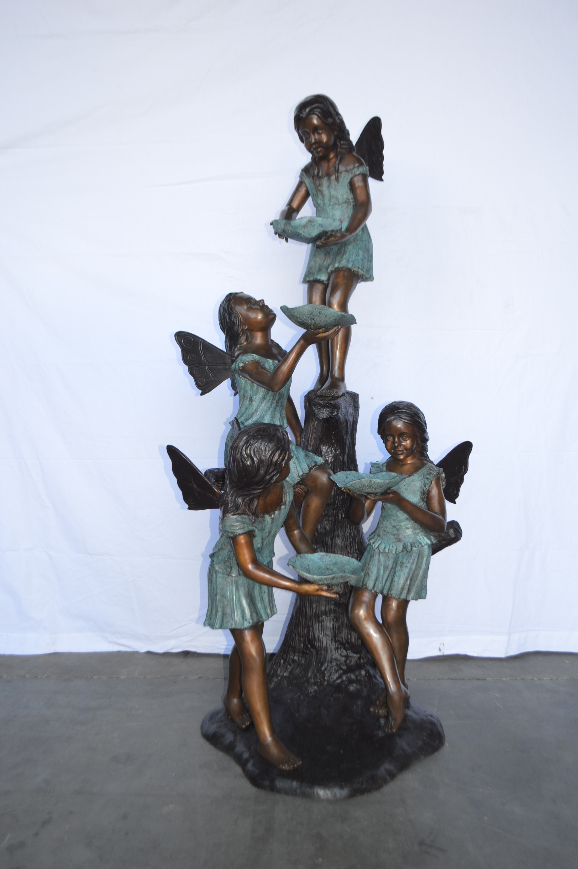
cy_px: 434
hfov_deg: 43.5
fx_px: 724
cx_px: 289
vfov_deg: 62.0
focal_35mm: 30
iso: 250
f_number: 4
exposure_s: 1/125
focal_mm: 20
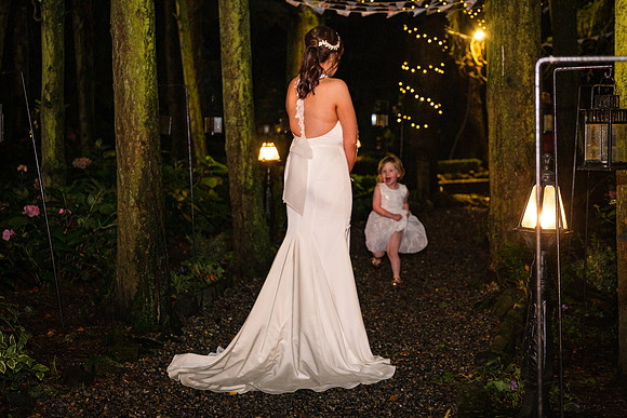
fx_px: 1431
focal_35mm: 82
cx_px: 328
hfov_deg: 24.7
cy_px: 205
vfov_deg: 16.6
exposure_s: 1/160
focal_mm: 52
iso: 2000
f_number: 2.8
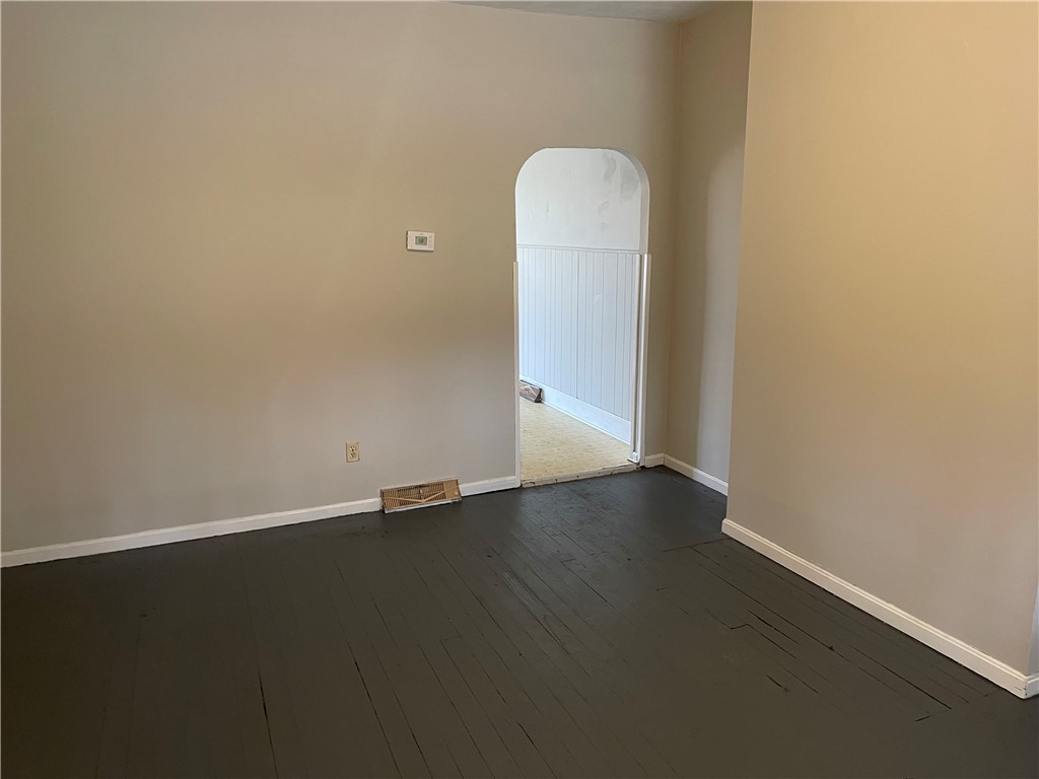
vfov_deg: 54.9
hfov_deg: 69.4
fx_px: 750
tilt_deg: -11.1
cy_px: 390
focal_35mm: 25
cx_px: 520
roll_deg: +0.4
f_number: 1.6
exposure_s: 1/60
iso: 320
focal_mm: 5.1
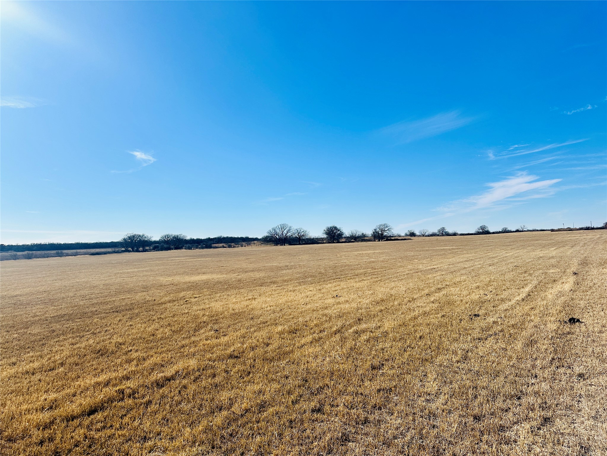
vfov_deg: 56.8
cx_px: 304
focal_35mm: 24
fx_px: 421
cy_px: 228
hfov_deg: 71.6
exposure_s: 1/7576
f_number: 1.78
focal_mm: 6.86
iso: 80
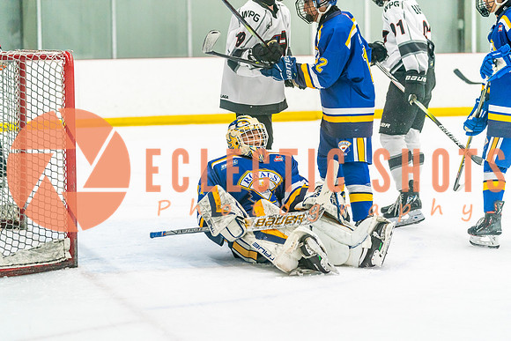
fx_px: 1476
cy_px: 170
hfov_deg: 19.6
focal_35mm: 104
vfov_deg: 13.2
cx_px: 256
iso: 3200
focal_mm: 104
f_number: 2.8
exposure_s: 1/1250
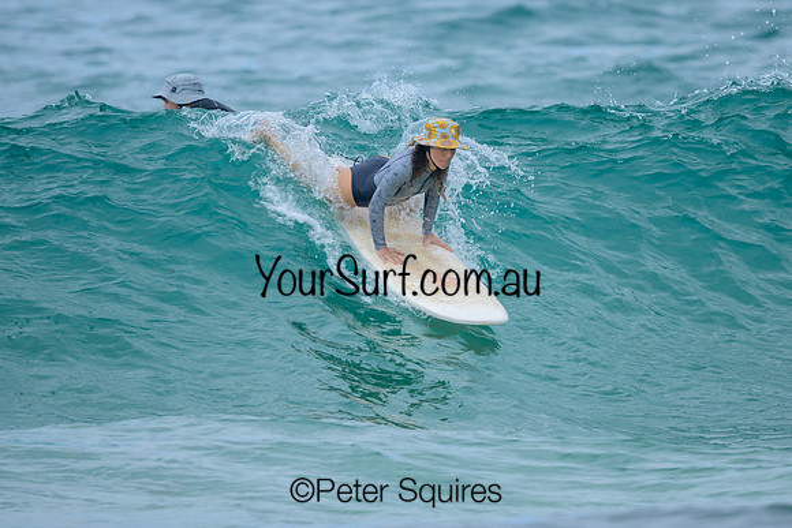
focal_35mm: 1046
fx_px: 23017
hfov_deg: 2.0
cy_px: 276
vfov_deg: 1.3
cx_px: 375
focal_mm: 800
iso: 450
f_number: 6.3
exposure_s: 1/2000
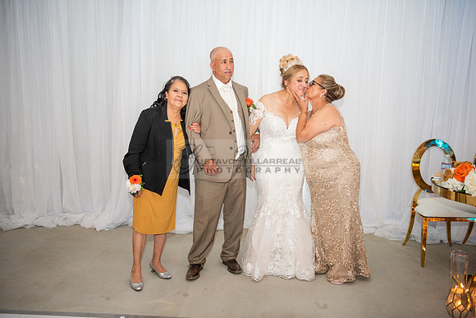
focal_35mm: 35
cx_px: 238
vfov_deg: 37.9
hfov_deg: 54.4
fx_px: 463
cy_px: 159
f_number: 2.8
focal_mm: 35
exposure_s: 1/125
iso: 640
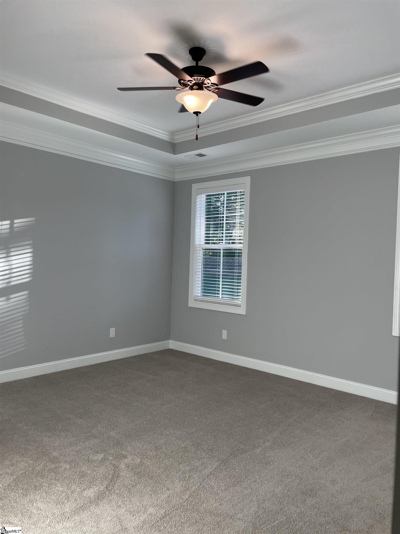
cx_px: 200
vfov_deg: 67.3
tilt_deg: -1.3
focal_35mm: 26
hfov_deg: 53.1
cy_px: 267
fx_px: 401
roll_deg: -0.6
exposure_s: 1/120
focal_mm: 4.2
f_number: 1.6
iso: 50
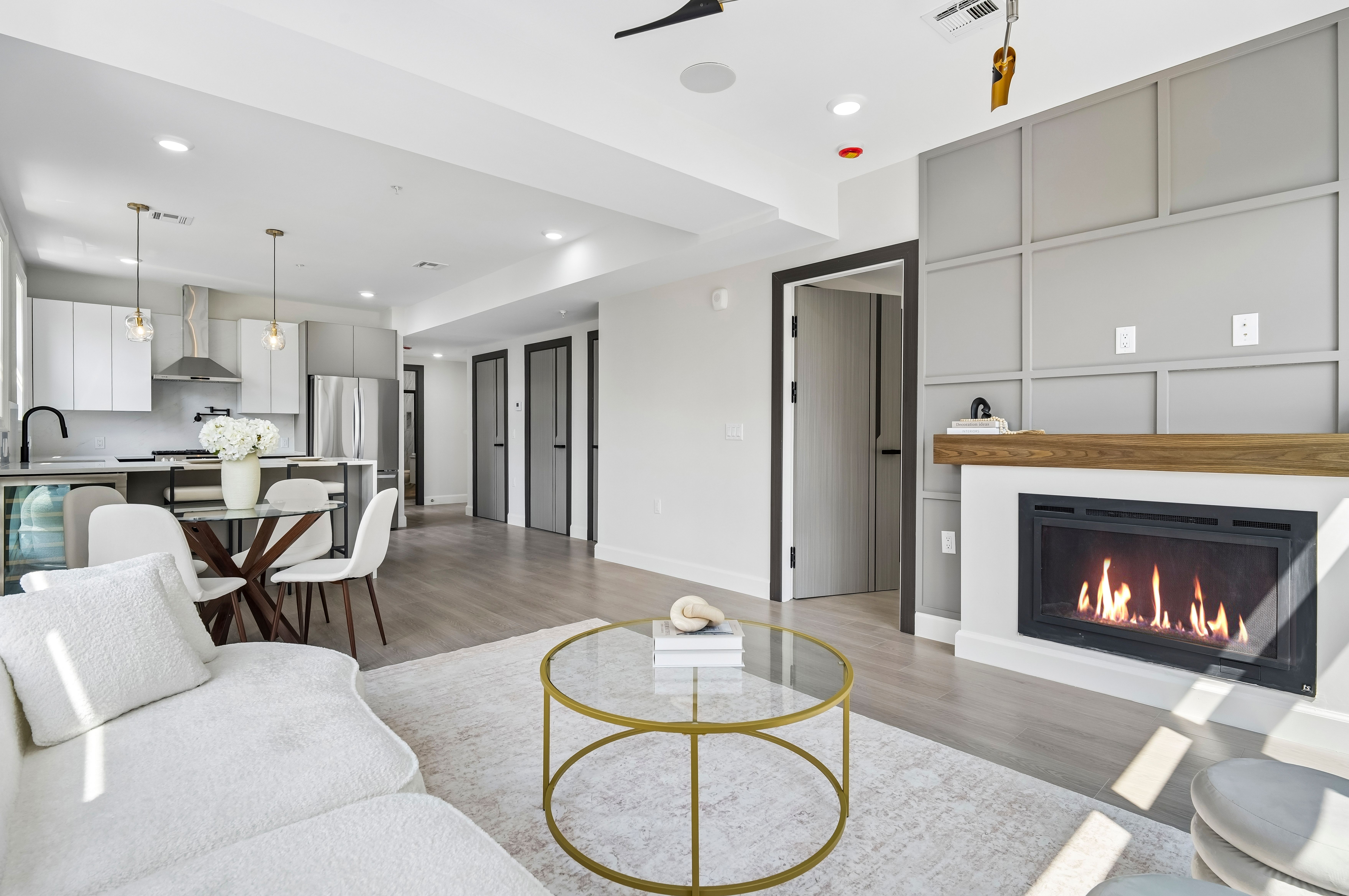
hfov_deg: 96.8
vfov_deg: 73.6
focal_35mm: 16
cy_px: 448
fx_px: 599
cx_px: 674
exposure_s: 1/80
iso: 400
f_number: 8
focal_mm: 16
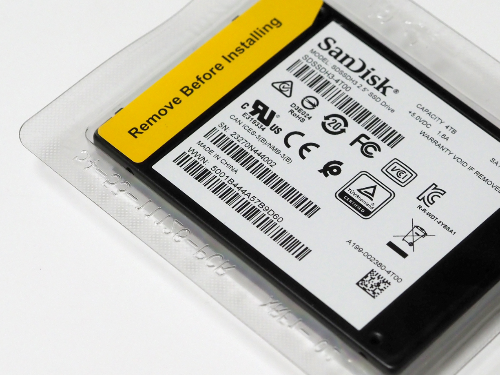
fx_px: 2715
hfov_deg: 10.5
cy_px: 180
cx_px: 325
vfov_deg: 7.9
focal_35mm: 188
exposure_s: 1/125
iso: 1000
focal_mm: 60
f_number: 4
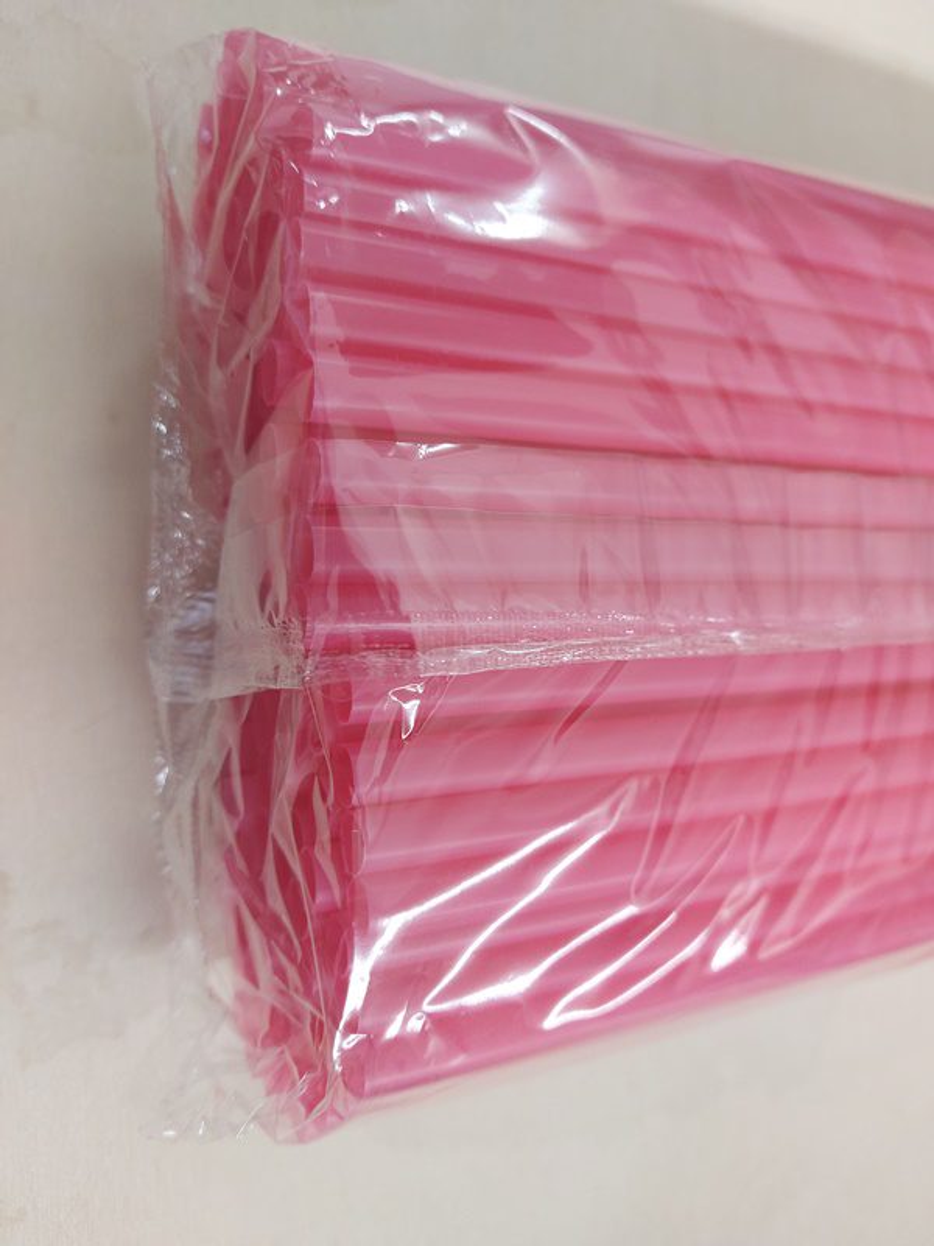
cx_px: 467
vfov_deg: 71.6
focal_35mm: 24
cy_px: 623
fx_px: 863
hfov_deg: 56.8
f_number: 1.8
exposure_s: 1/50
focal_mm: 5.23
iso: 100
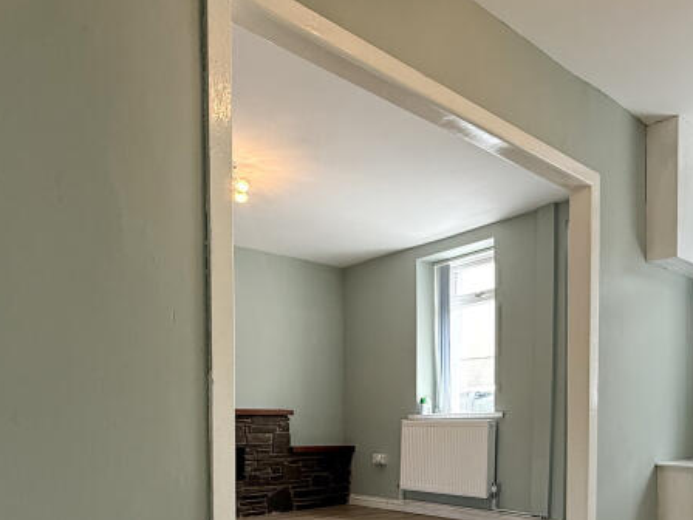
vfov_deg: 41.8
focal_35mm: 32
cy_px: 430
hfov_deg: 55.4
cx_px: 475
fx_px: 641
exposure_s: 1/100
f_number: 2.2
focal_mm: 2.22
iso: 100
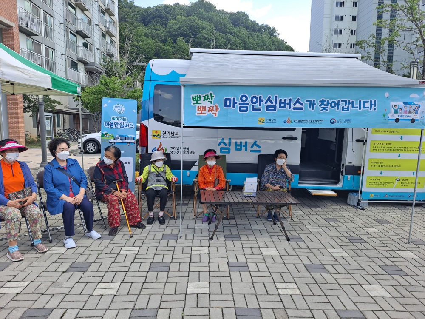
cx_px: 212
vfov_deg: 56.8
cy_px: 160
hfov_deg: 71.6
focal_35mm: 24
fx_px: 295
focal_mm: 5.23
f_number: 1.8
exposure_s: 1/461
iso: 25
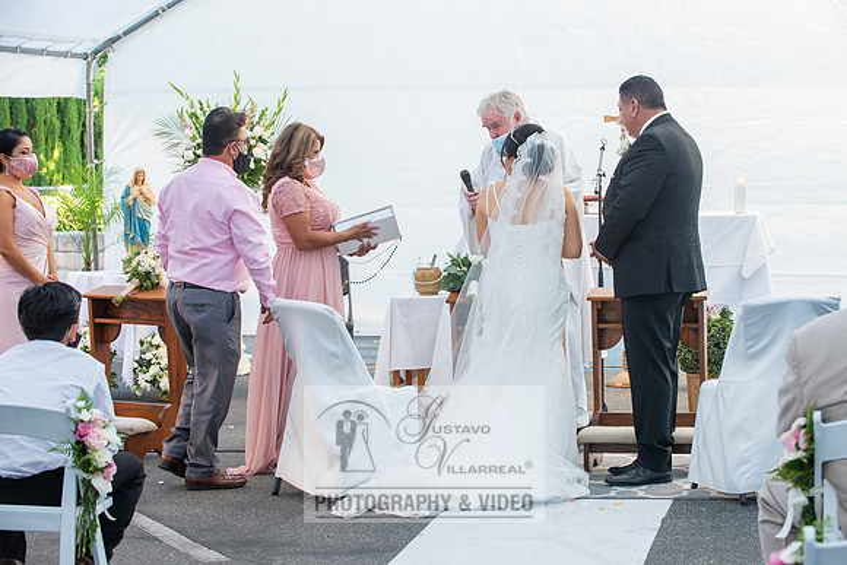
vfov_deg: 15.3
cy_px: 283
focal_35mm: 89
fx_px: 2097
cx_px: 432
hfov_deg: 22.8
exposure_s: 1/125
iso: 800
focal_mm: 86
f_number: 6.3
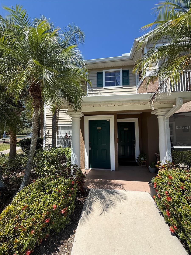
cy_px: 128
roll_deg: +0.8
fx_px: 103
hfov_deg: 85.7
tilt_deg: +4.2
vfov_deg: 102.1
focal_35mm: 14
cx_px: 96
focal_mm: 2.22
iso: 50
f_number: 2.2
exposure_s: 1/876
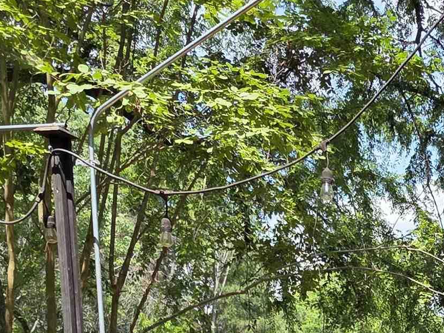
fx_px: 616
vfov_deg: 25.7
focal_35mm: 48
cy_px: 441
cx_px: 432
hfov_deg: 36.2
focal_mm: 2.2
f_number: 1.9
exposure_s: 1/814
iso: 40
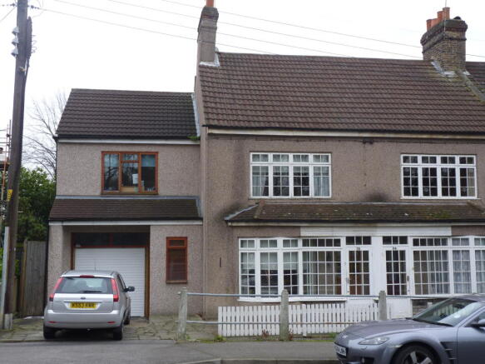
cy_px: 182
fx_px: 588
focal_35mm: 42
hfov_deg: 44.8
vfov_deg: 34.3
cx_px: 242
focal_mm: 7.4
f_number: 4
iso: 80
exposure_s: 1/80
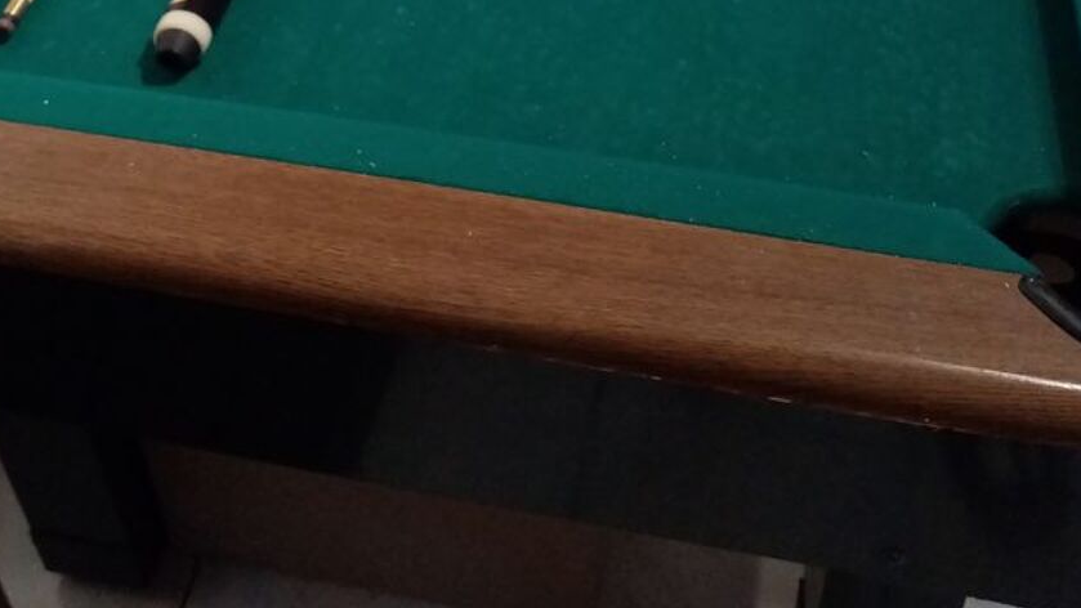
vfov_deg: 23.2
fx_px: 1290
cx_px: 509
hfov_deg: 45.4
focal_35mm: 45
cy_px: -203
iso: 808
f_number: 1.8
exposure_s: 1/25
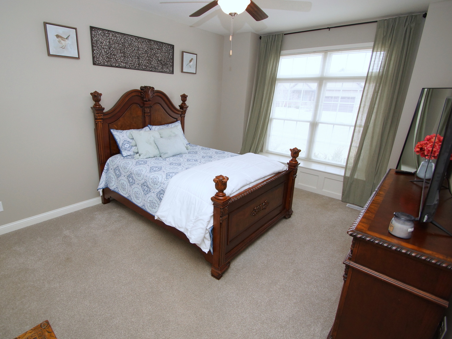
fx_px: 222
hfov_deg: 90.8
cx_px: 206
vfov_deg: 74.7
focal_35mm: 17
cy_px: 170
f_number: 4
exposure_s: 1/60
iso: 400
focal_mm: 10
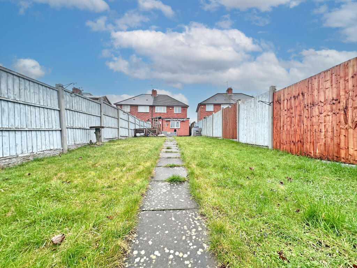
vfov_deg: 85.7
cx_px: 178
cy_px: 134
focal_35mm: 14
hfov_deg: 102.1
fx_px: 144
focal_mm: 2.22
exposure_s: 1/332
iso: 40
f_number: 2.2
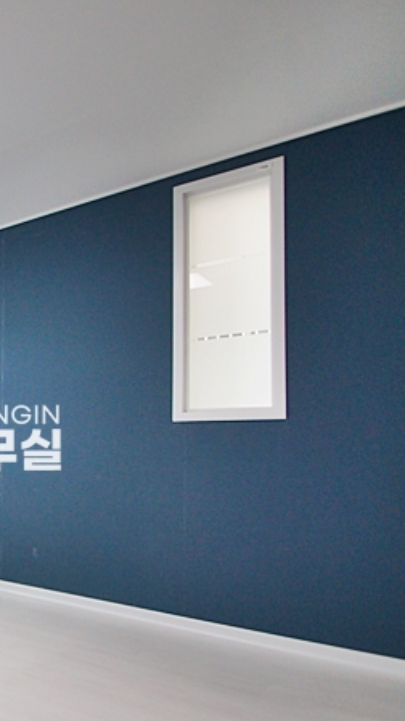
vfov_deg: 67.4
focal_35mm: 28
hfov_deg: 30.9
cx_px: -138
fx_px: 535
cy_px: 426
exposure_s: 1/160
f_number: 4
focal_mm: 10
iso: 800
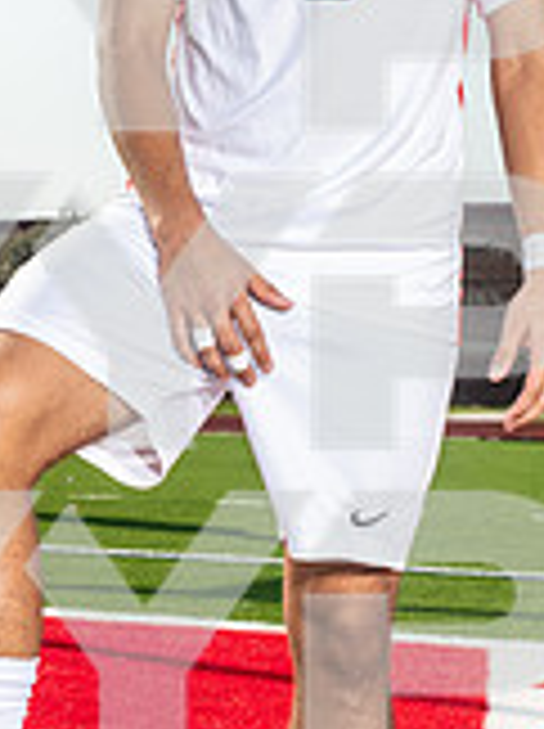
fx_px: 2584
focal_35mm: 123
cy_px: 315
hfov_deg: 12.0
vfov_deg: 16.0
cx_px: 261
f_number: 6.3
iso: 100
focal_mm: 46
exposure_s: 1/400
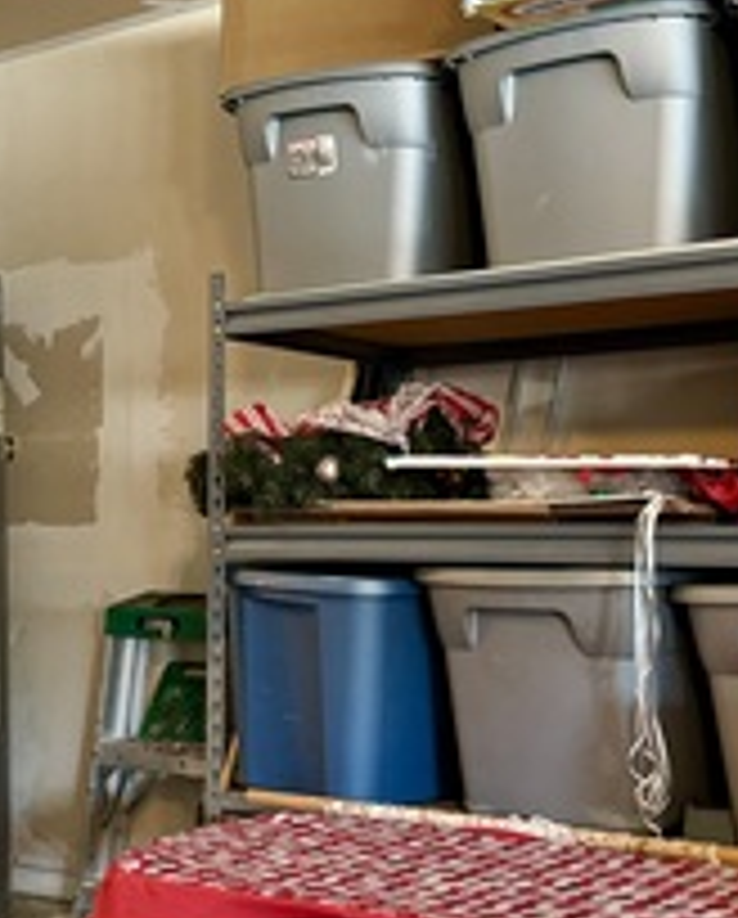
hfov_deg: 27.7
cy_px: 436
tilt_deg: +1.5
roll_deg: +0.2
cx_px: 374
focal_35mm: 55
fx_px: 1497
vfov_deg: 34.1
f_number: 1.78
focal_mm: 6.76
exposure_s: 1/40
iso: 800
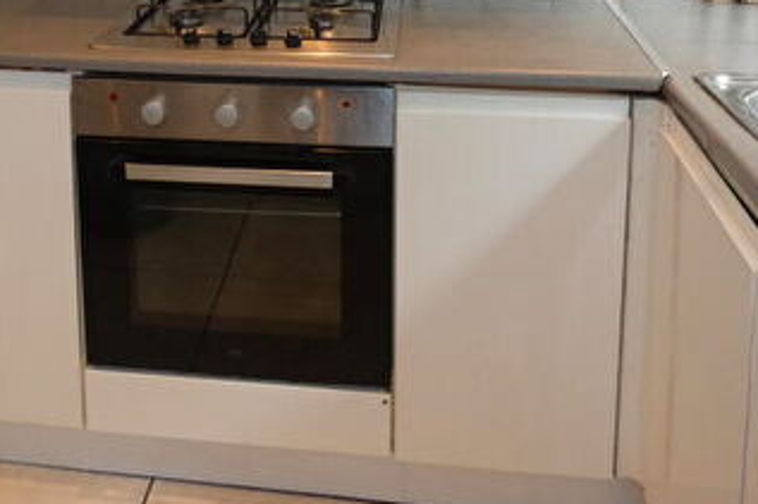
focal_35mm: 46
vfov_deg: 26.8
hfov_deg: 42.2
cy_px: -51
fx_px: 968
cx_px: 256
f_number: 2.8
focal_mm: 3.6
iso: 160
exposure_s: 1/60
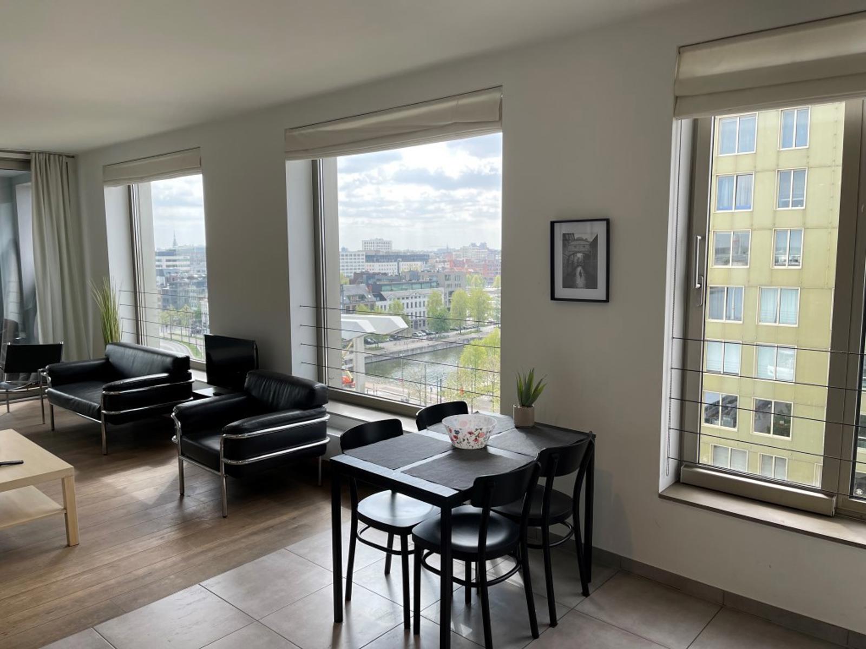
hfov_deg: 67.3
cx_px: 433
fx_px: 650
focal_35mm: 26
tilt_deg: -7.2
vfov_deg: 53.1
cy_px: 324
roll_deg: -0.6
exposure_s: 1/635
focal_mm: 5.1
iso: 32
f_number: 1.6
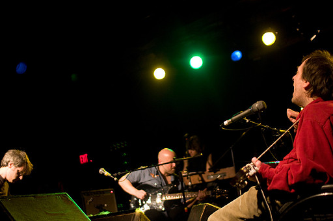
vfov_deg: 26.4
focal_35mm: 51
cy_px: 121
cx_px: 163
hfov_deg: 38.9
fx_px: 471
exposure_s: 1/100
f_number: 1.8
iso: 1000
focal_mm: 30
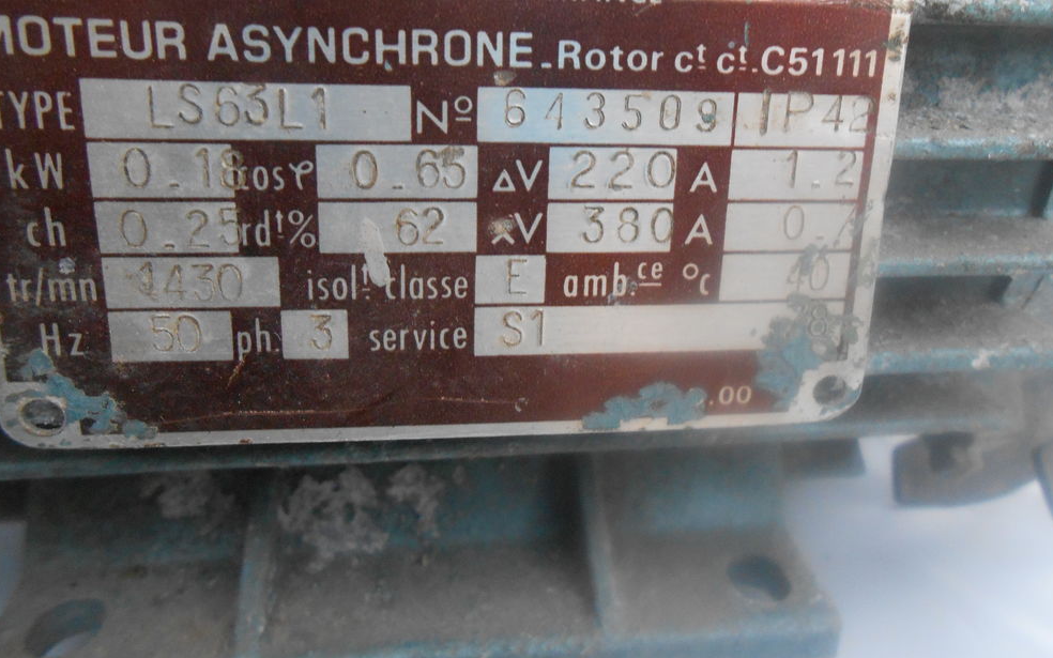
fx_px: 804
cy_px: 281
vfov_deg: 44.4
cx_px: 524
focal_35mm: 28
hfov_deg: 66.5
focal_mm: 4.6
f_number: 3.5
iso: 500
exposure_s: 1/125
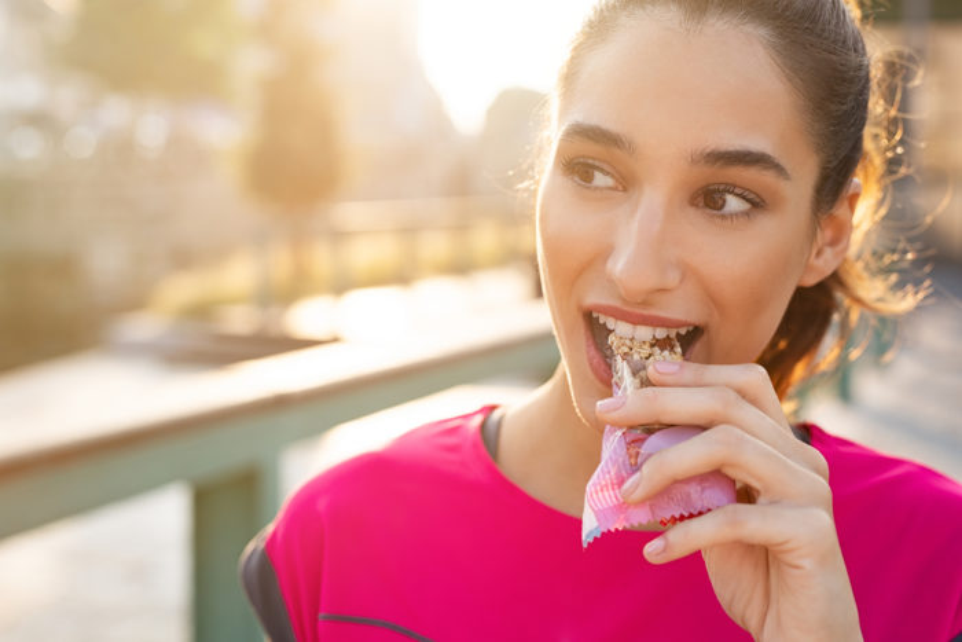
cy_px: 321
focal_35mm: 50
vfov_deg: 27.0
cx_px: 481
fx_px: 1336
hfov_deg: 39.6
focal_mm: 50
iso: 200
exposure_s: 1/800
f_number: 3.5
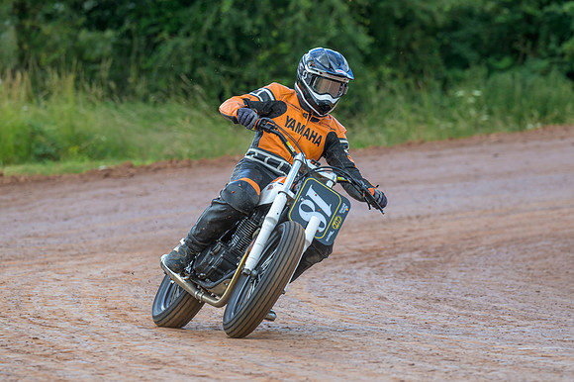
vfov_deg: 4.6
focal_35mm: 300
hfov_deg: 6.9
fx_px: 4780
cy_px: 191
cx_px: 287
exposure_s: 1/400
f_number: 4
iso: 200
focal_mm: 200
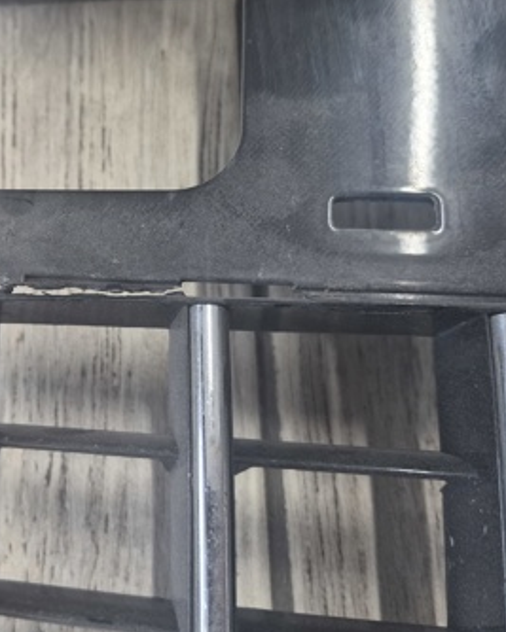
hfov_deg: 33.3
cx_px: 61
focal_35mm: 43
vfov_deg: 42.7
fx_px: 805
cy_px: 250
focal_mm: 5.4
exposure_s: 1/100
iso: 400
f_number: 1.8
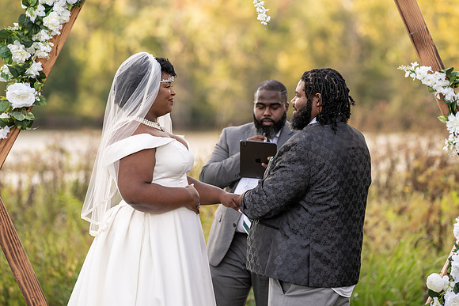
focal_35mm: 205
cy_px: 153
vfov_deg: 6.7
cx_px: 234
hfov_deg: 10.0
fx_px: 2617
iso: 100
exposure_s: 1/160
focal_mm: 198
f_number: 4
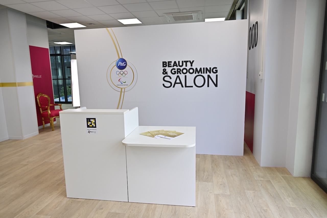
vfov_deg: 53.1
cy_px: 109
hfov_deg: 73.8
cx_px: 164
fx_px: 218
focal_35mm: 24
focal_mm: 24
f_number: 4
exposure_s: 1/640
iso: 800
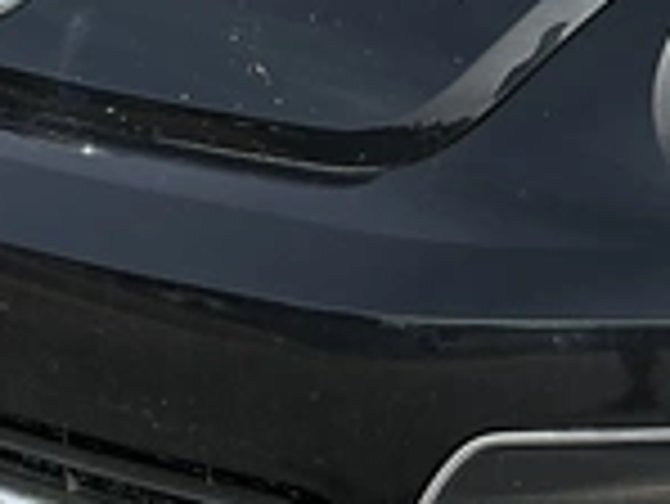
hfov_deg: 13.7
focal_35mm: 141
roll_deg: -1.3
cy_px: -88
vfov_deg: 10.4
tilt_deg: -12.6
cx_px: 737
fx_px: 2731
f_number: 1.8
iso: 25
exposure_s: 1/1035
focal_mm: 3
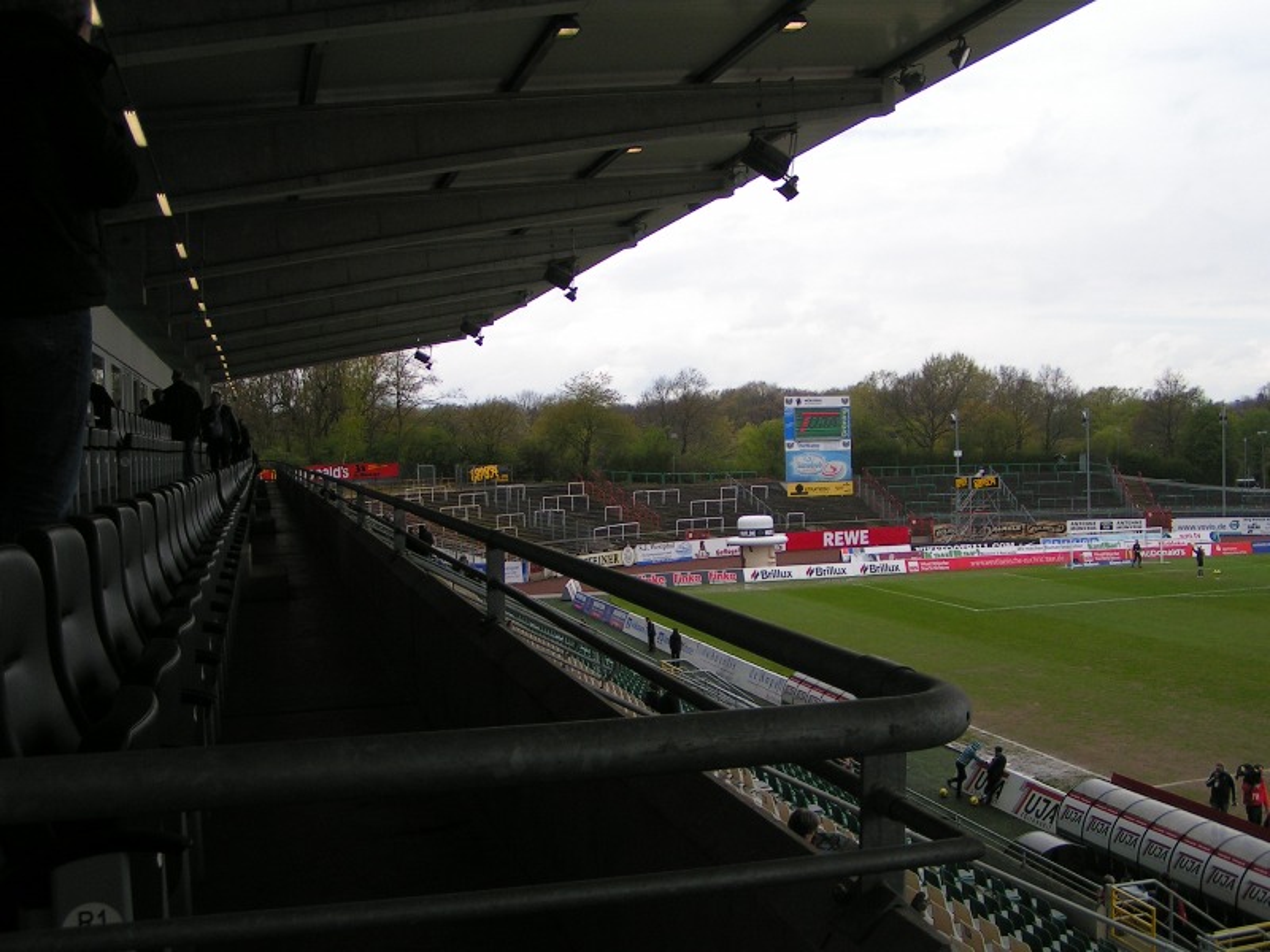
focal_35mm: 38
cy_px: 476
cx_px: 635
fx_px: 1394
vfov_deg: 37.7
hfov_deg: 49.0
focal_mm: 5.8
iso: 50
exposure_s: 1/800
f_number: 2.8
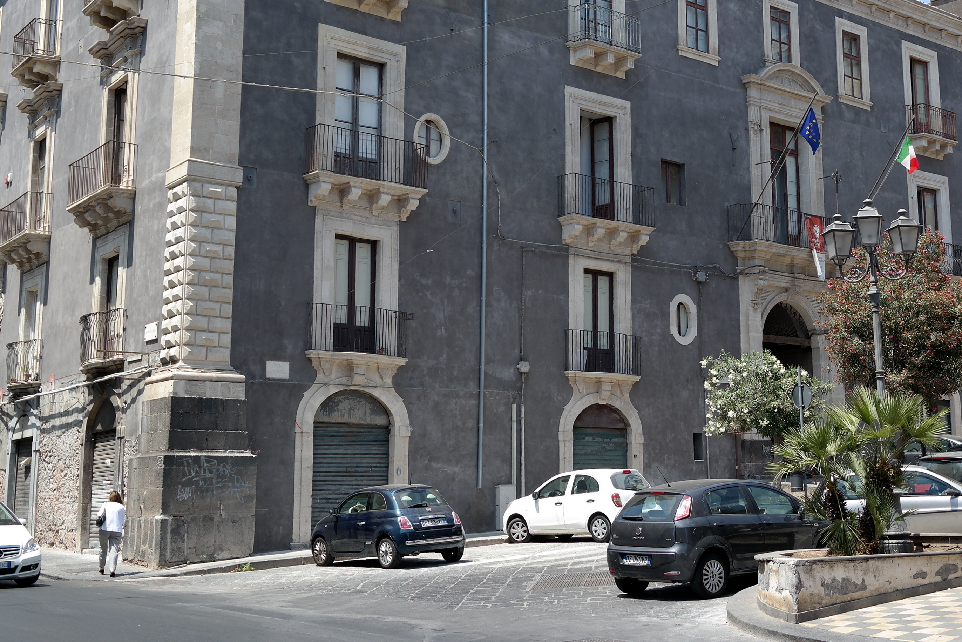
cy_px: 198
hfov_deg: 38.5
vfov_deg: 26.3
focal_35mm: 51
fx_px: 1363
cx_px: 630
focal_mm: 24
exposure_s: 1/200
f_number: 5.6
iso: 100
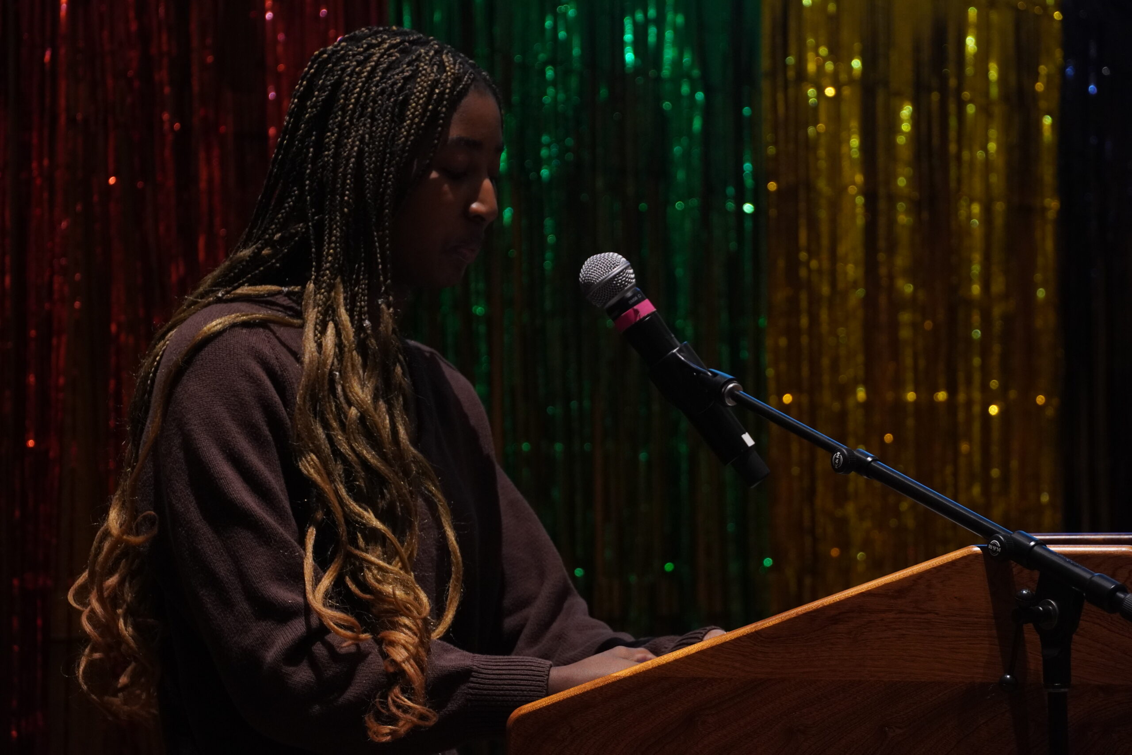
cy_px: 378
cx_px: 566
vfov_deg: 12.2
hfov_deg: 18.2
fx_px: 3537
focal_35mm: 112
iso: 1600
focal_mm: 75
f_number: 5.6
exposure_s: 1/25
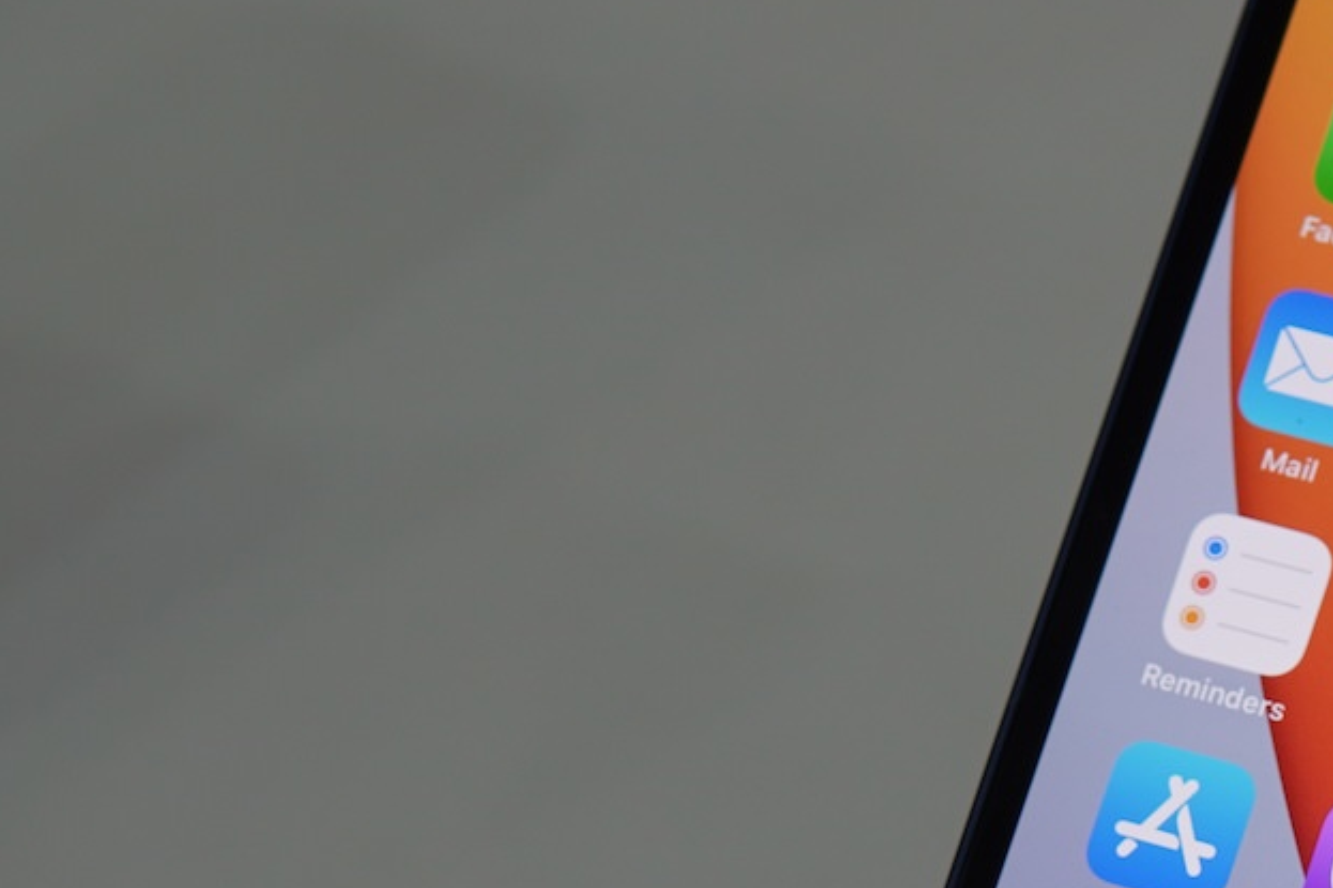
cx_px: 1500
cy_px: 987
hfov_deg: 13.6
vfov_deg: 9.2
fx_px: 5478
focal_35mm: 148
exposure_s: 1/60
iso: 100
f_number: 4
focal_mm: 30
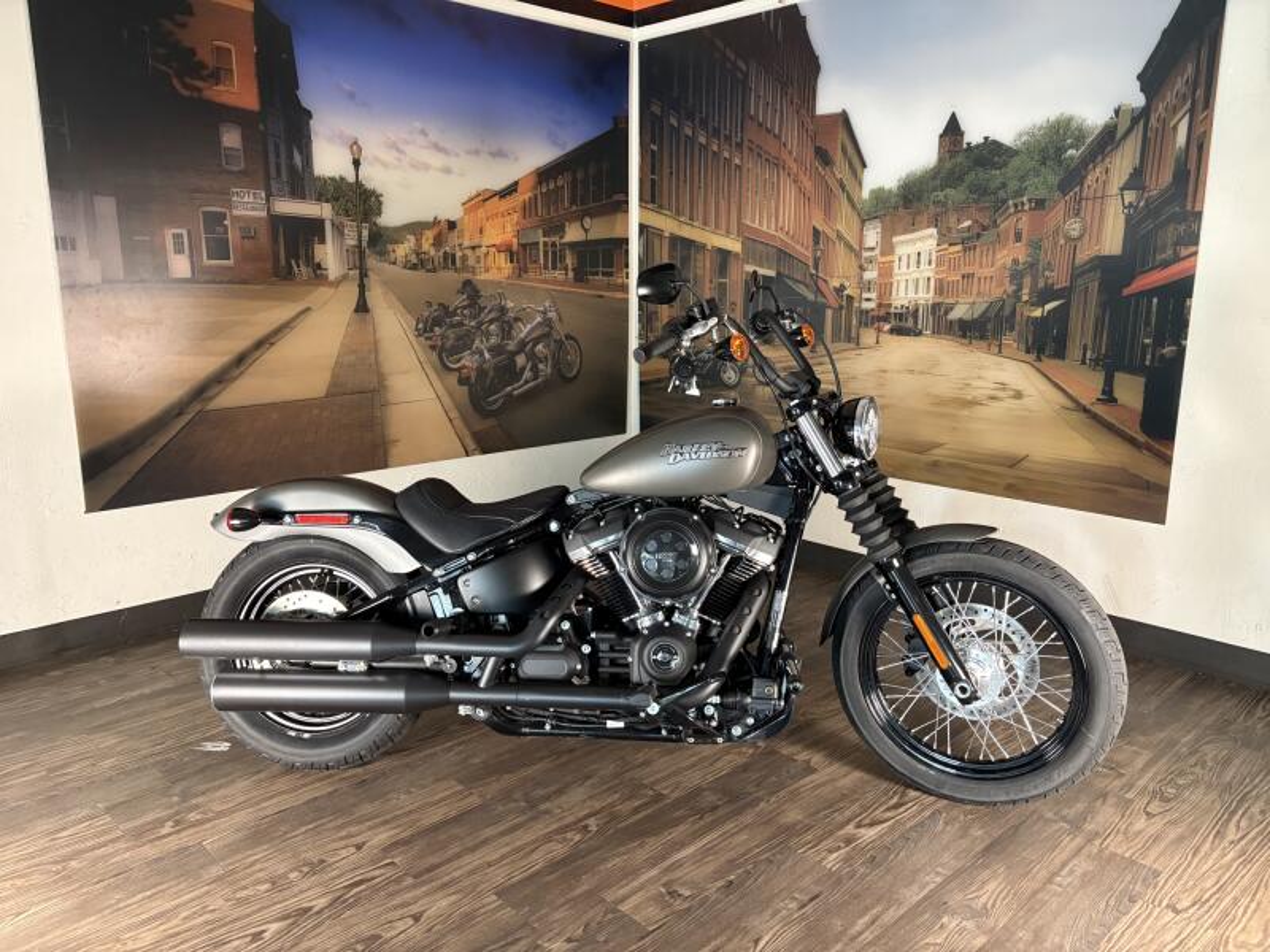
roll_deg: +0.9
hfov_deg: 67.3
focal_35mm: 26
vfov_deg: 53.1
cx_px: 635
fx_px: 954
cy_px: 476
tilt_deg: -11.9
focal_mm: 5.96
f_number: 1.6
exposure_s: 1/60
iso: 400
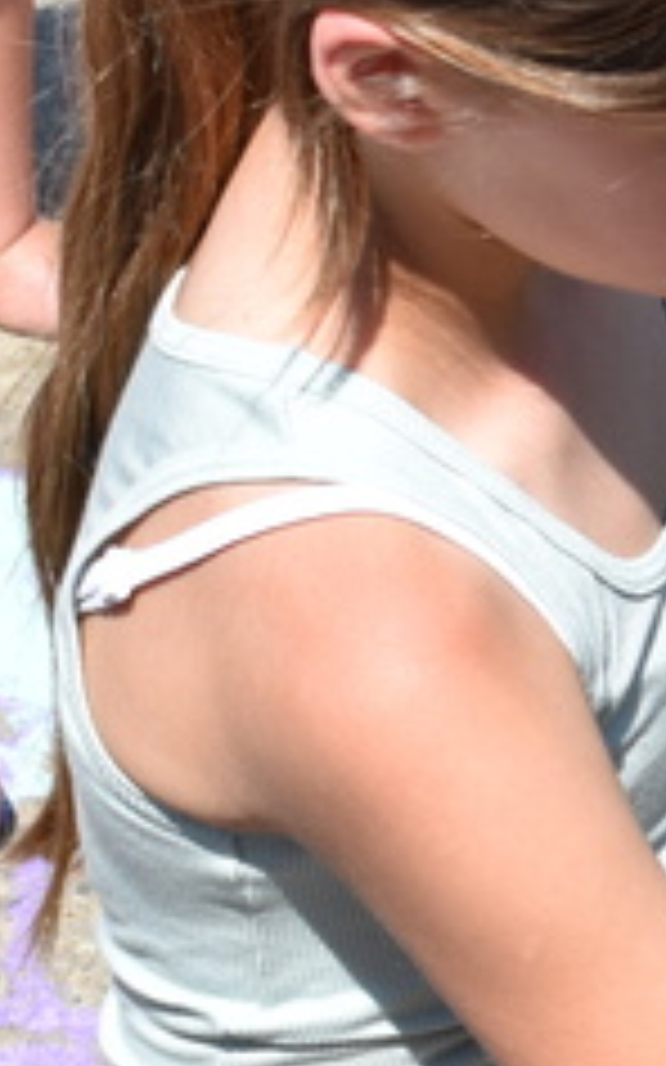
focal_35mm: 205
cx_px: 1665
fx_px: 5963
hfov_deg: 6.1
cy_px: 915
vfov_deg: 10.2
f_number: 7.1
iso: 400
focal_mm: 31
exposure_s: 1/1600
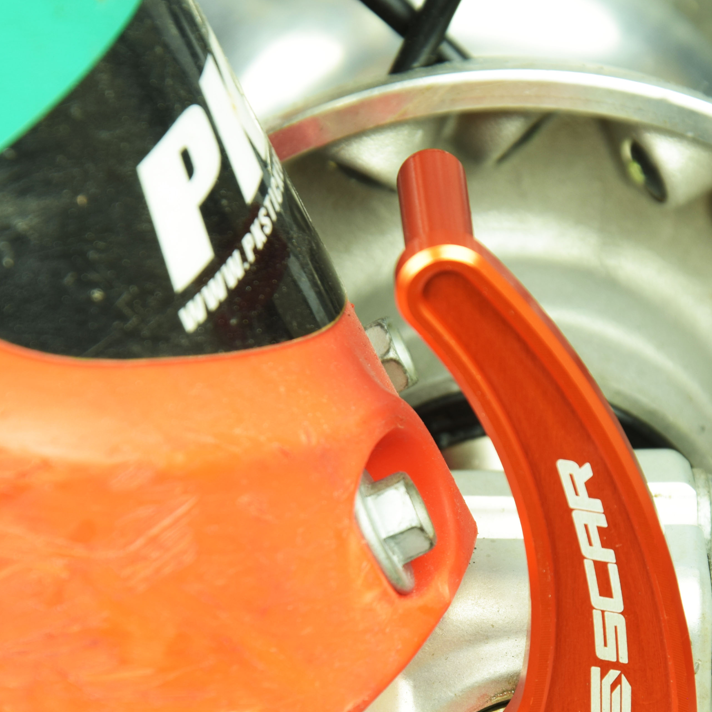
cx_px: 568
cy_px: 499
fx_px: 7307
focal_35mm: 314
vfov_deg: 5.6
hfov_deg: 5.6
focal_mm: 105
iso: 100
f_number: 8
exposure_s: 1/15
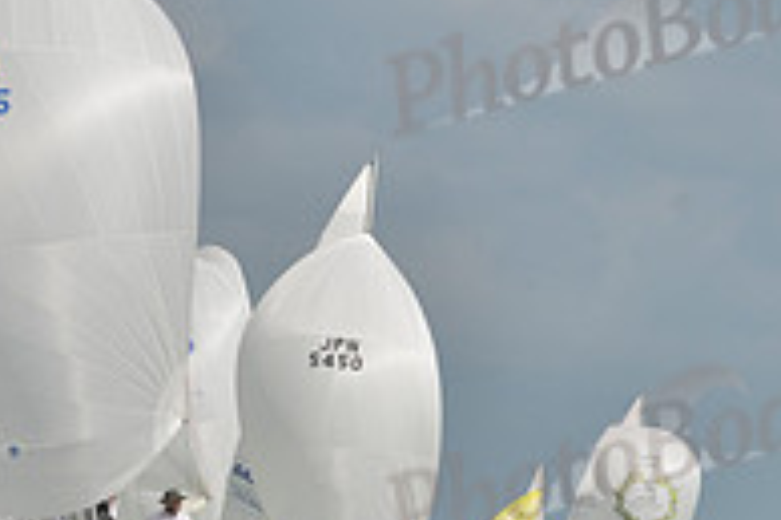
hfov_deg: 3.4
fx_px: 12984
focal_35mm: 599
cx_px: 181
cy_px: 296
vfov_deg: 2.3
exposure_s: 1/1000
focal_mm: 200
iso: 280
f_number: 9
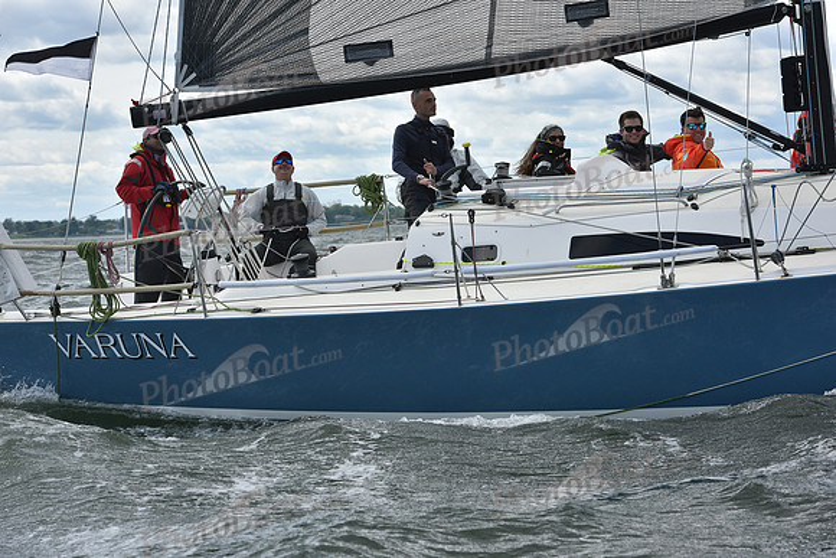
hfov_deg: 20.0
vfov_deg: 13.4
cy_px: 279
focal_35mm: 102
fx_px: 2369
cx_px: 418
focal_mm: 102
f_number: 8
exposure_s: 1/1000
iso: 320
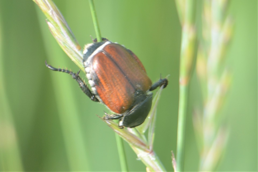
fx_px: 2096
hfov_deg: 7.0
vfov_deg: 4.7
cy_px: 86
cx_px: 129
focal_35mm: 292
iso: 320
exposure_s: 1/125
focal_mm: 195
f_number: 8
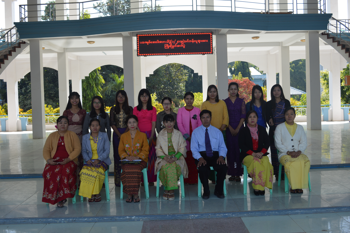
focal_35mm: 38
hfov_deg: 51.3
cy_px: 116
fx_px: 364
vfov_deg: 35.4
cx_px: 175
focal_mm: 25
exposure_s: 1/160
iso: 100
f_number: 6.3
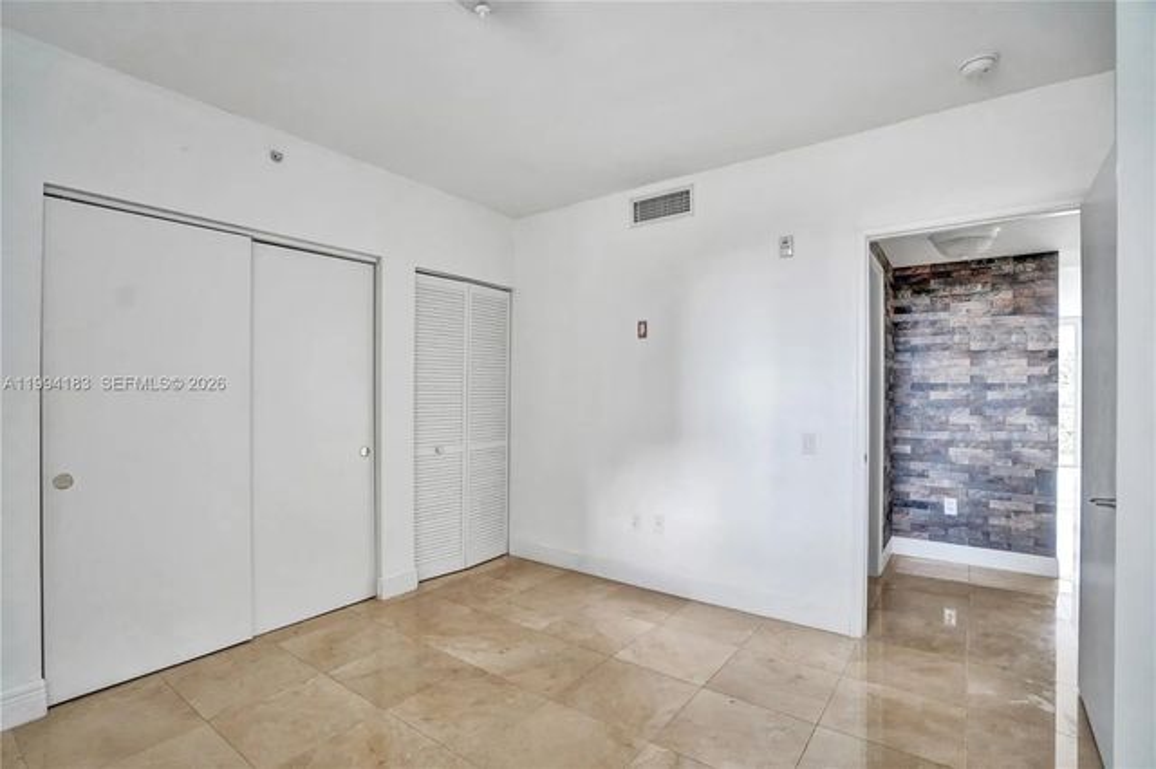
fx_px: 513
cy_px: 384
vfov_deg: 73.7
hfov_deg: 96.8
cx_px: 578
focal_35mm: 16
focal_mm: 16
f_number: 4
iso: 2000
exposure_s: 1/125
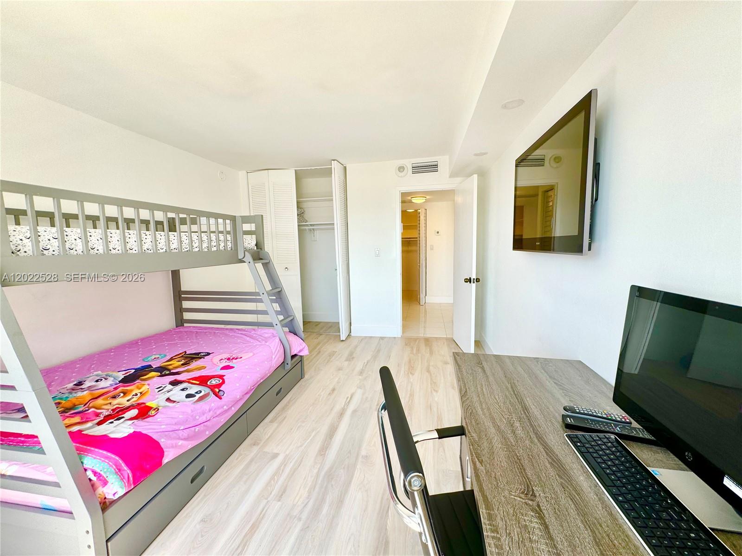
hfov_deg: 102.1
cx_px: 371
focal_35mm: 14
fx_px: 300
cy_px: 278
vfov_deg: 85.7
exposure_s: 1/164
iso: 40
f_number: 2.2
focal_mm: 2.22
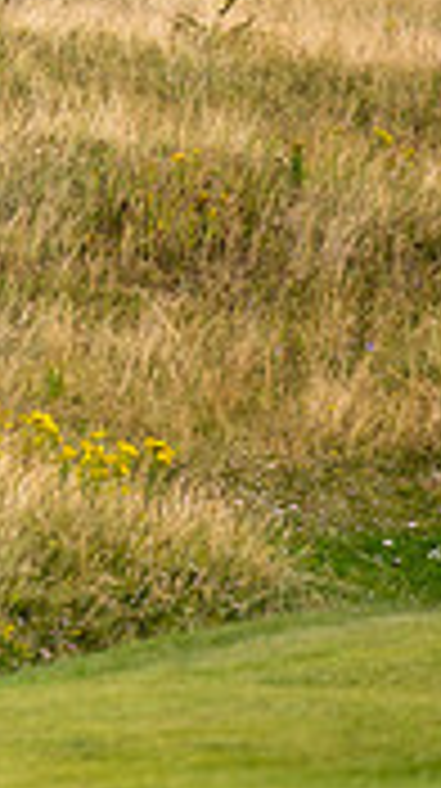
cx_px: -698
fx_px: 21735
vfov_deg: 2.1
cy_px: -65
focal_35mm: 1042
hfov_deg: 1.2
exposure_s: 1/1600
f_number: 4
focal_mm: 300
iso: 200
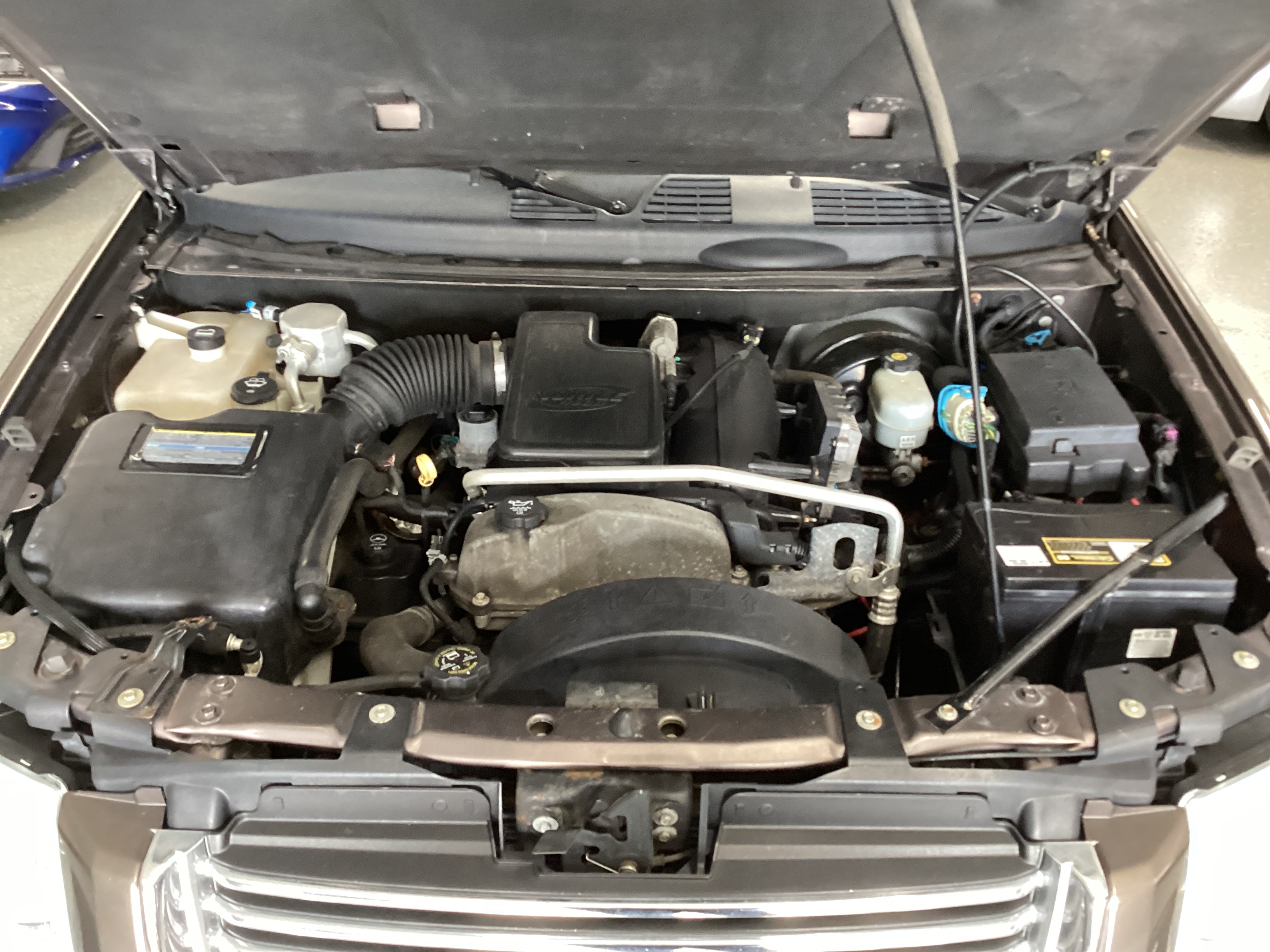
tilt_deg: -32.5
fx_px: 1137
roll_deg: -0.7
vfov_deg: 45.4
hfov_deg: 58.4
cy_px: 476
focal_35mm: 31
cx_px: 635
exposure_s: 1/33
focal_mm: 3.3
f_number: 2.4
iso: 320
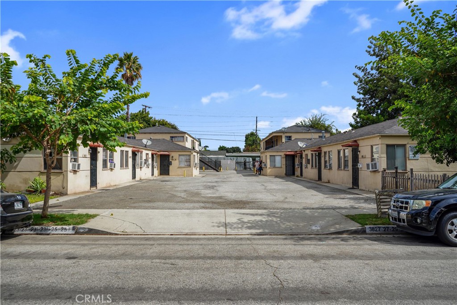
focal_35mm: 29
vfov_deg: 45.0
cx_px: 228
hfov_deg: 63.7
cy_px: 152
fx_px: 368
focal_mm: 29
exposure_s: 1/250
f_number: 7.1
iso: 100
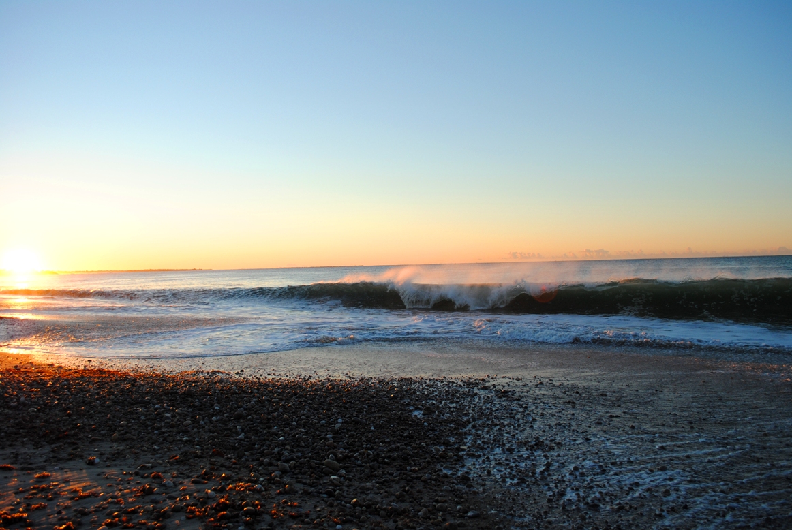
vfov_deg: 48.1
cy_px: 265
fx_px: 595
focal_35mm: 27
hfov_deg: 67.3
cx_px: 396
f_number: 4.5
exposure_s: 1/320
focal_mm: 18
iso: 200
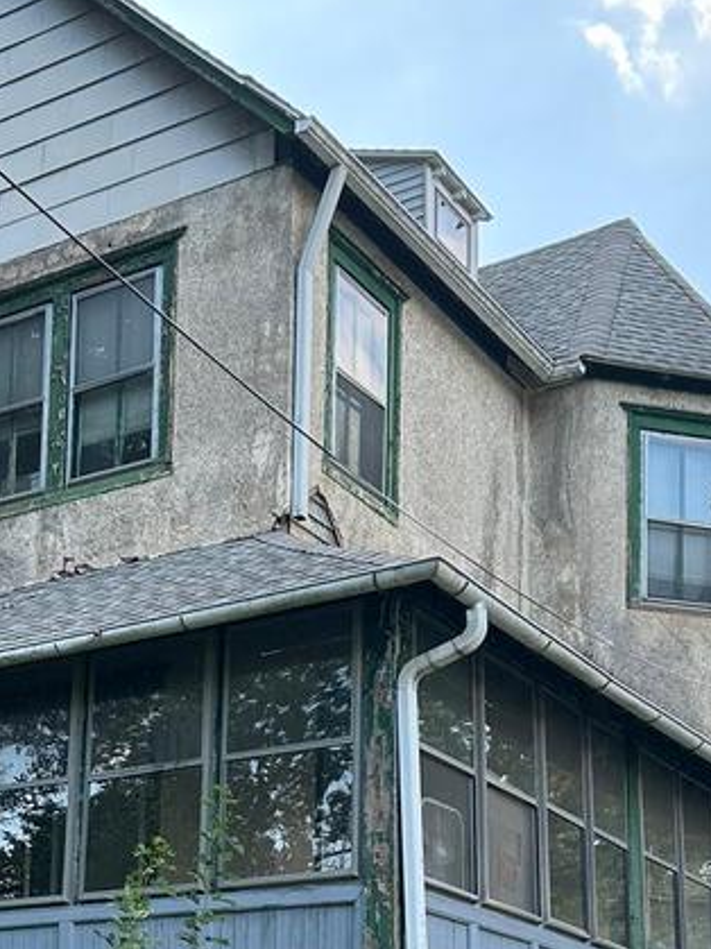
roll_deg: -2.0
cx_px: 152
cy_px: 944
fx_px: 1836
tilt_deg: +8.3
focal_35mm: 67
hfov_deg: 21.7
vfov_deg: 27.4
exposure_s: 1/376
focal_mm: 5.7
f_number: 1.5
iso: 50
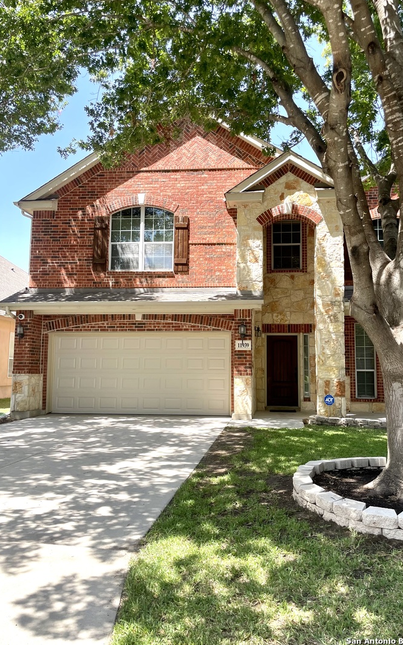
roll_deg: -0.4
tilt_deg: +6.2
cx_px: 231
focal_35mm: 28
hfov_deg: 44.4
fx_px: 492
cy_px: 319
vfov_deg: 66.5
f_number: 1.6
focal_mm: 4.2
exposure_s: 1/725
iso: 32
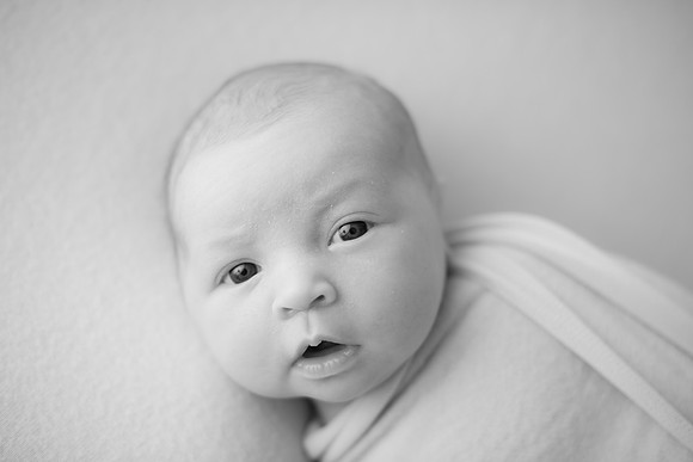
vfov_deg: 27.0
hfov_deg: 39.6
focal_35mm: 50
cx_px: 346
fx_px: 963
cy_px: 231
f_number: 2.5
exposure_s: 1/160
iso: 100
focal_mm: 50
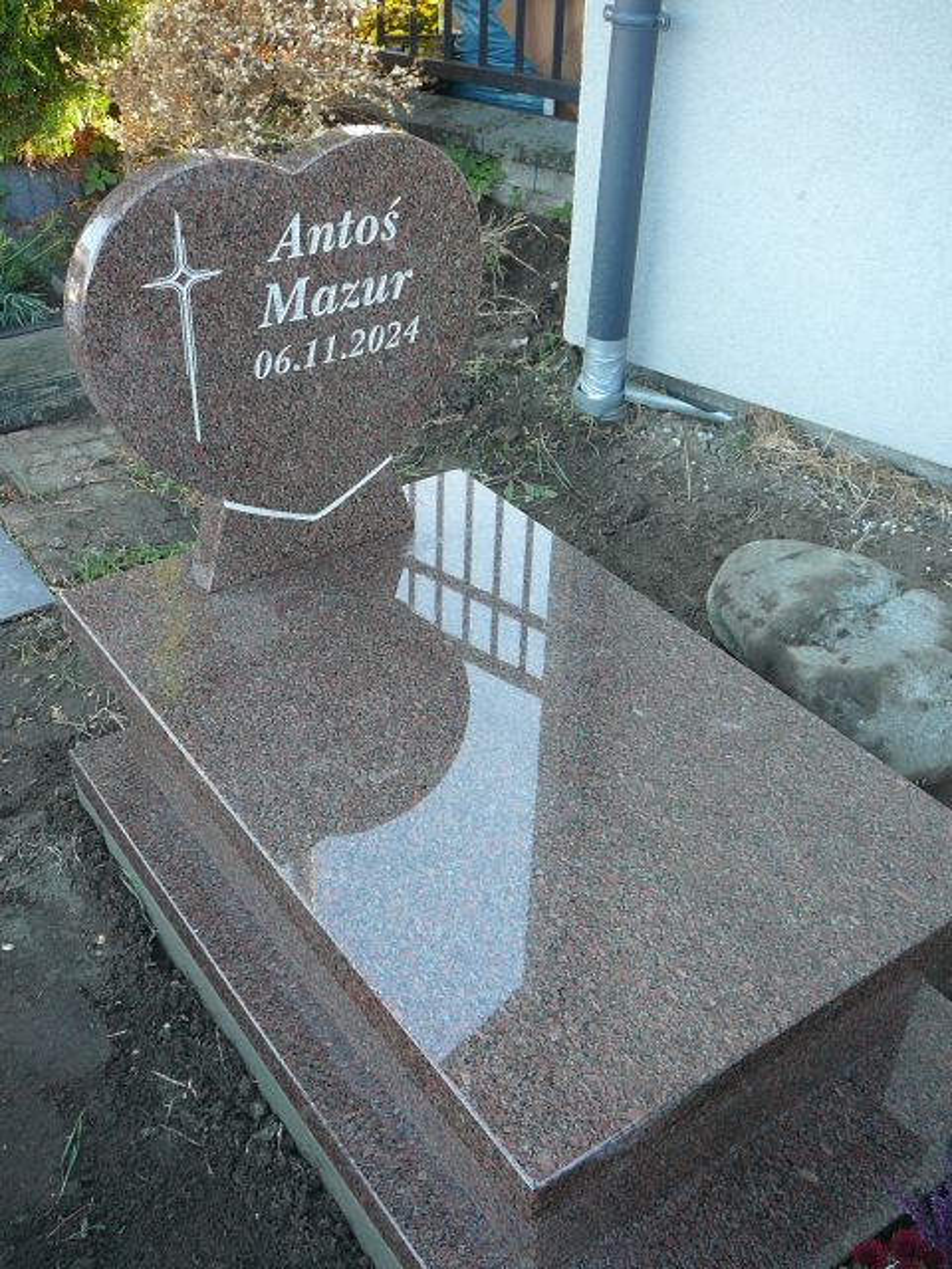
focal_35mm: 35
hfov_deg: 40.7
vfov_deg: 52.6
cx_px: 476
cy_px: 634
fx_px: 1283
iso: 100
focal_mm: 5.2
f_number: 2.8
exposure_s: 1/50
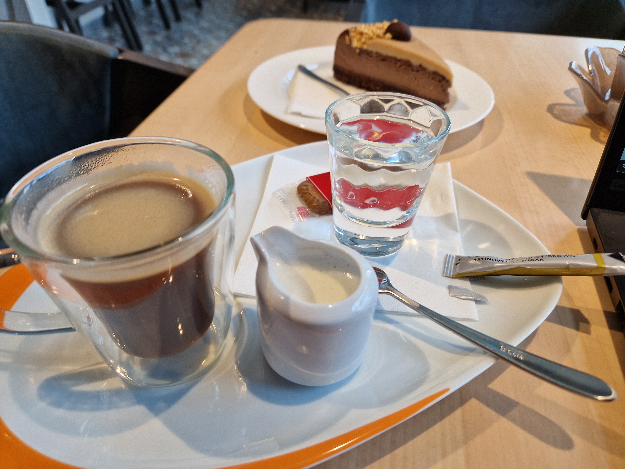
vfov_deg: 58.9
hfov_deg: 73.9
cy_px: 234
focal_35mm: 23
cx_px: 312
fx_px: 415
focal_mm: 5.4
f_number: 1.8
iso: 50
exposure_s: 1/100
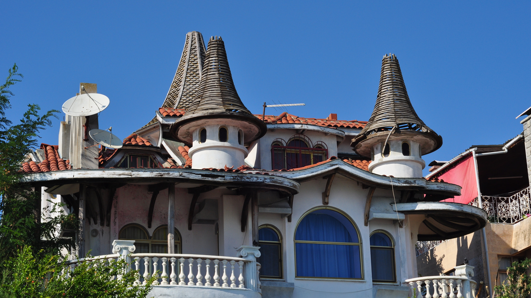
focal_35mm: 79
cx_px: 264
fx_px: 1112
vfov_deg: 15.3
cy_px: 162
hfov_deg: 26.9
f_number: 10
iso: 200
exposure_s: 1/320
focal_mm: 50
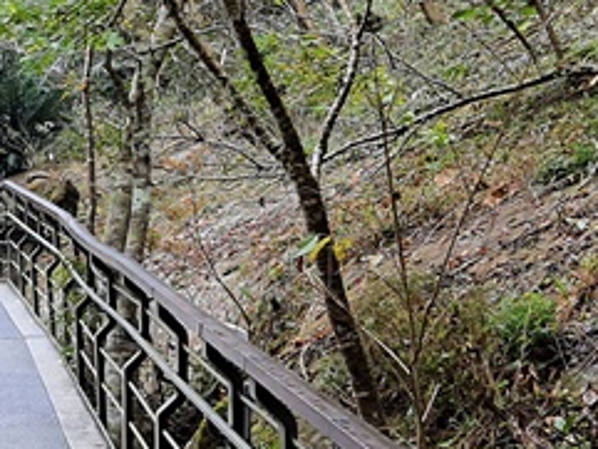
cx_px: -256
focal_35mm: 108
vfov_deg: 13.6
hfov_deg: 16.8
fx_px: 1867
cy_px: 47
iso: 50
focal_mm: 4.32
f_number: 1.7
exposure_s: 1/261
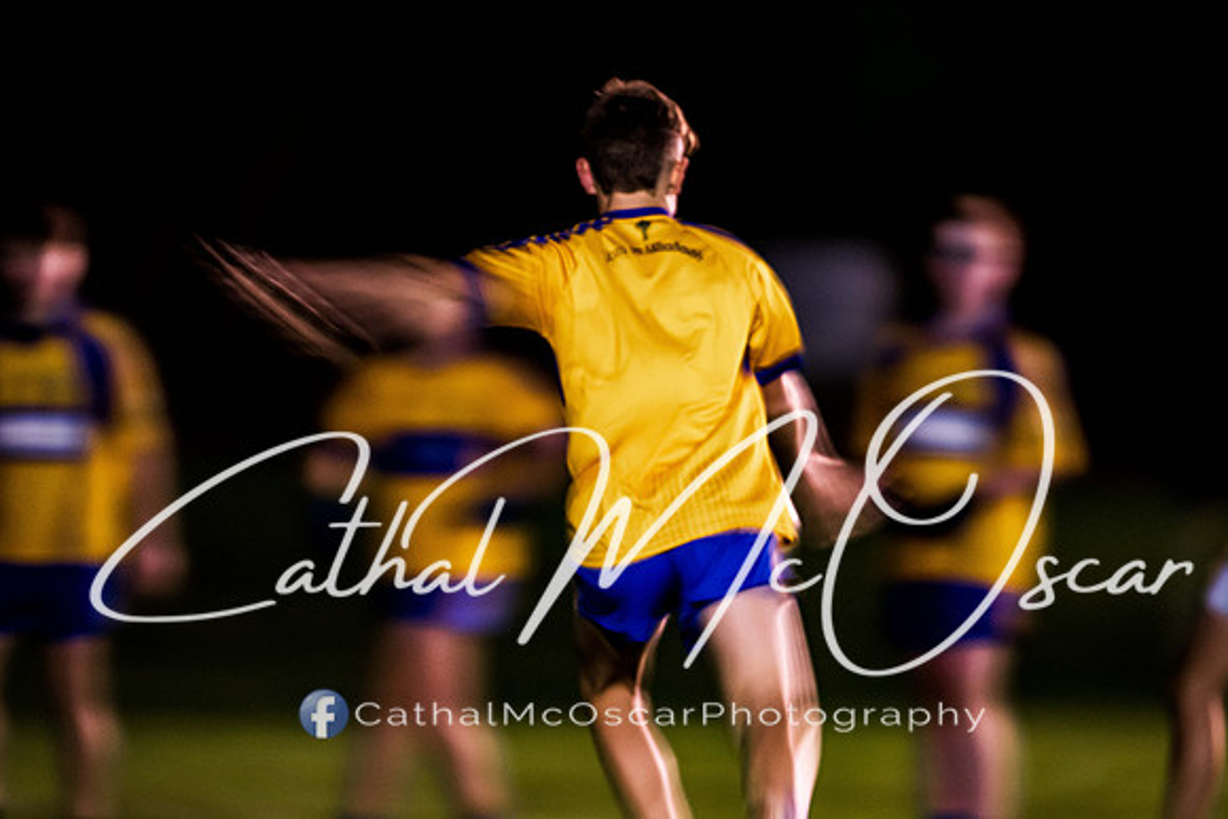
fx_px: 14561
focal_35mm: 427
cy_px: 401
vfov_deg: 3.2
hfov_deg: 4.8
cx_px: 644
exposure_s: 1/15
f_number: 2.8
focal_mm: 400
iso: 2000
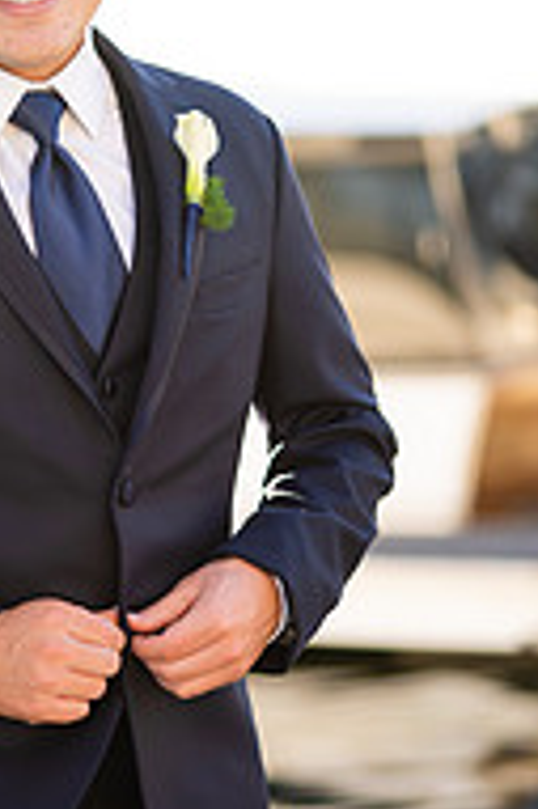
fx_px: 2650
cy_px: 415
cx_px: 123
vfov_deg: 17.4
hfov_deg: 11.6
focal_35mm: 118
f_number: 1.4
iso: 160
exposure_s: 1/1600
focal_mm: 50
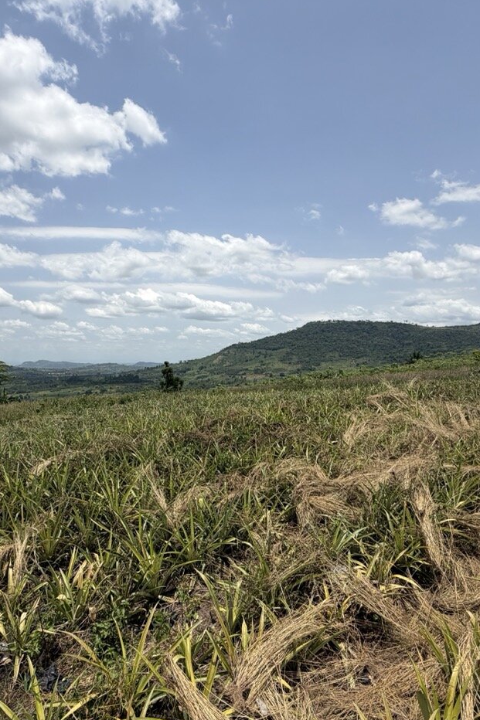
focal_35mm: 20
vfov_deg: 84.0
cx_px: 209
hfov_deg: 61.7
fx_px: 400
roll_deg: +0.0
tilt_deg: -1.7
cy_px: 367
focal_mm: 2.22
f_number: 2.2
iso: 20
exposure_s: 1/1497
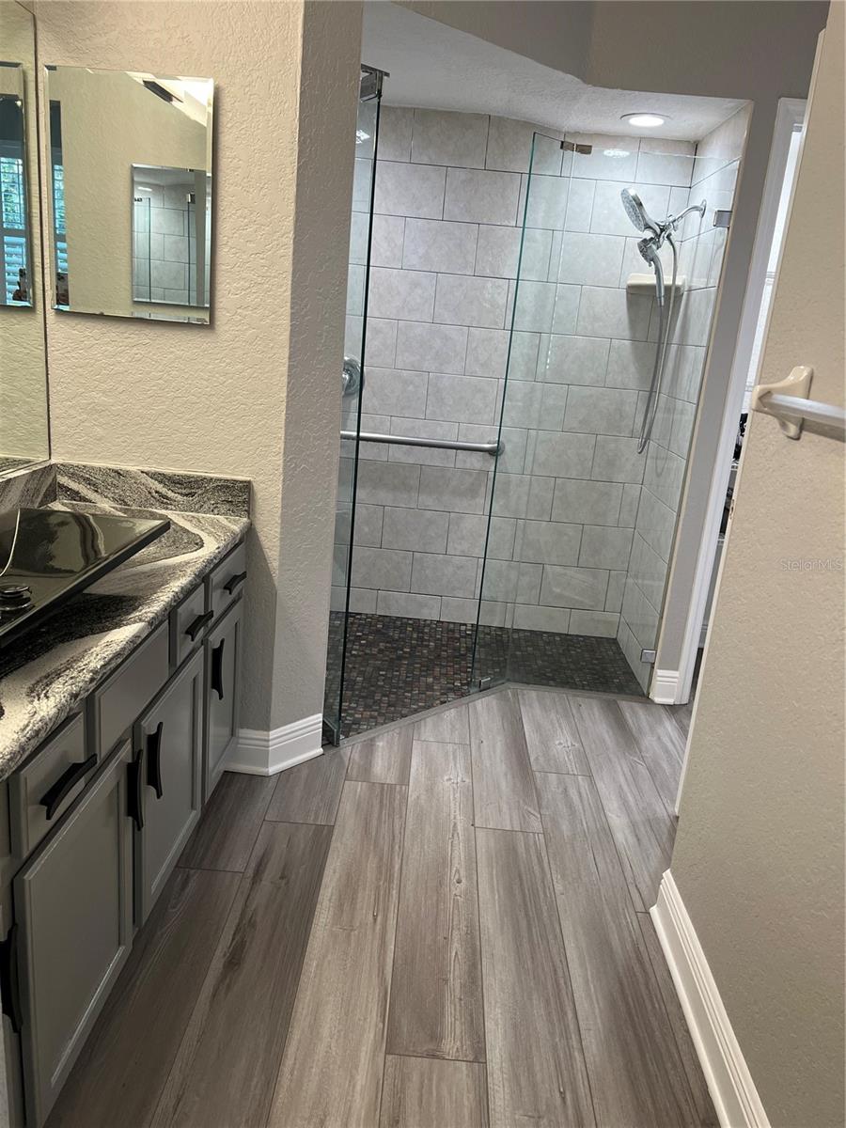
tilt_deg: -15.2
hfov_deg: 53.1
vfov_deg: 67.3
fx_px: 847
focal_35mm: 26
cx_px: 423
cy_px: 564
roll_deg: -5.4
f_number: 1.5
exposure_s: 1/120
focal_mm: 5.7
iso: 125
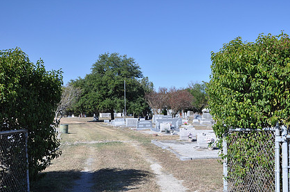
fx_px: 434
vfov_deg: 24.8
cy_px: 131
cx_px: 190
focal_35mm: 54
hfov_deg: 36.6
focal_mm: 26
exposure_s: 1/200
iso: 200
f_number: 7.1
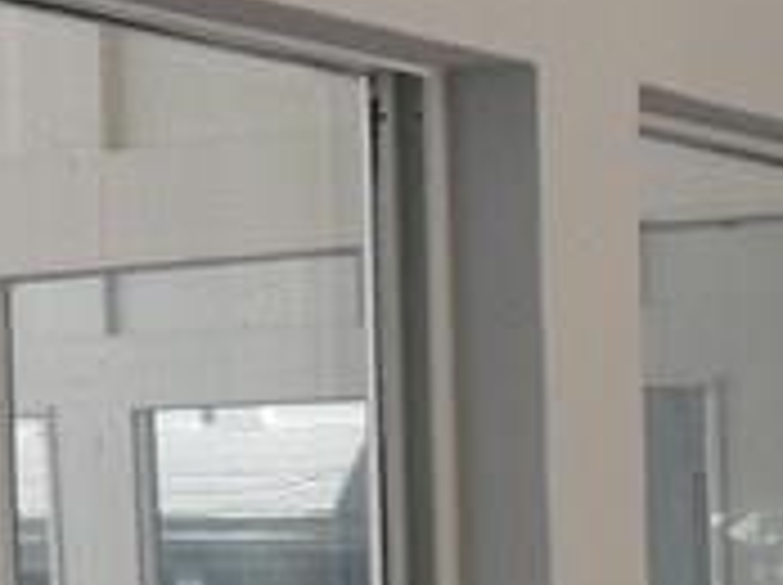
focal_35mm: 206
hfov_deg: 9.6
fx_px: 4653
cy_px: 1048
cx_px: 675
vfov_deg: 7.0
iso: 100
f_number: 2.8
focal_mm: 6.2
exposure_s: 1/60
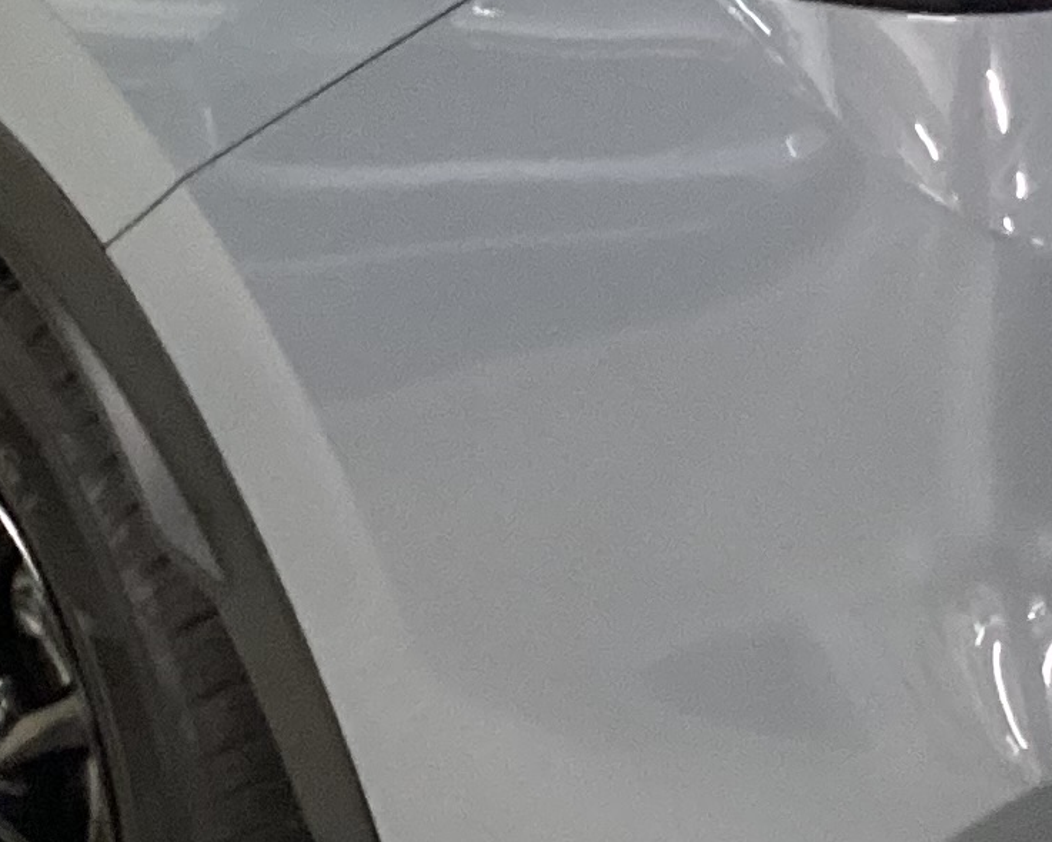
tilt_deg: -18.4
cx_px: 747
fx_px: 4173
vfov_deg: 11.4
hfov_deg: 14.3
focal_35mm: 134
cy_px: -36
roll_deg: +0.1
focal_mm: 3.3
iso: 400
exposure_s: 1/33
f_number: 2.4
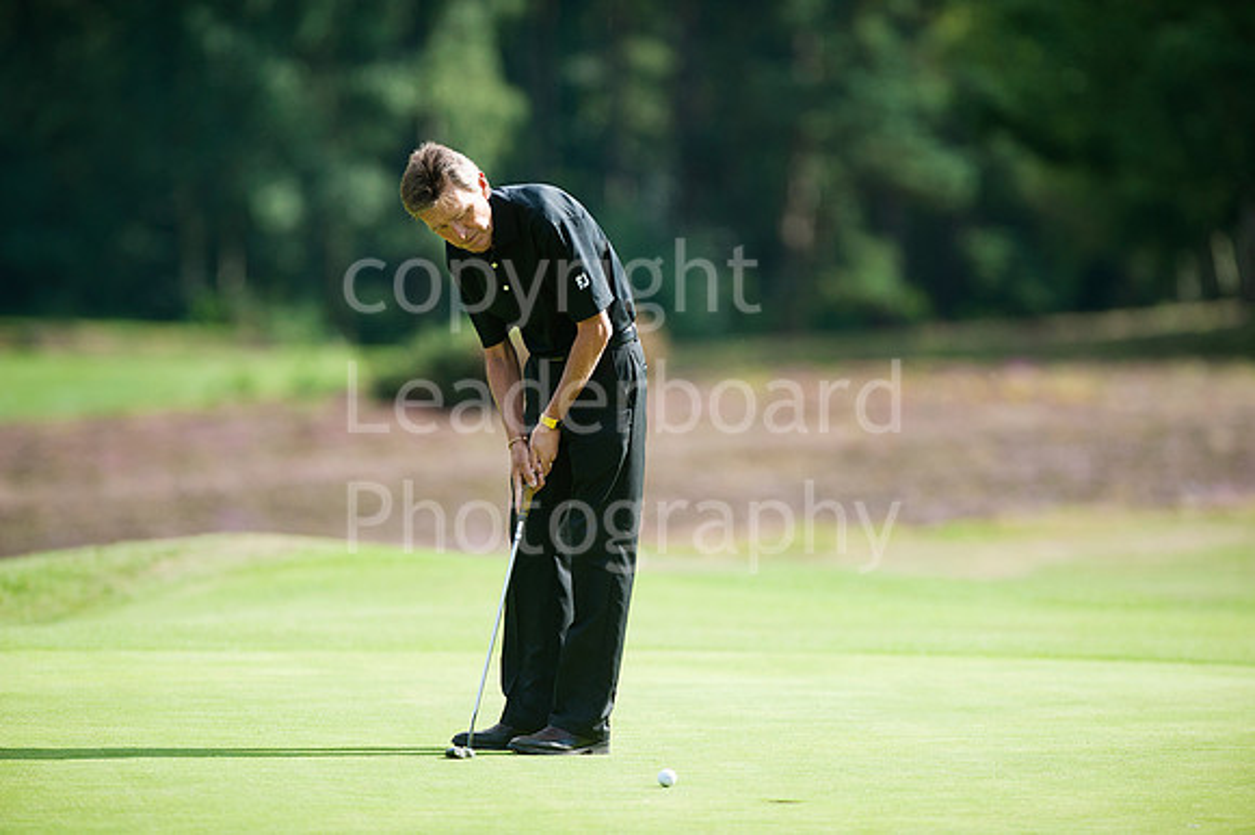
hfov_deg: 6.9
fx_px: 10452
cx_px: 628
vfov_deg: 4.6
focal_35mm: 300
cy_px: 418
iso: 400
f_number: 4
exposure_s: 1/2500
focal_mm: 300
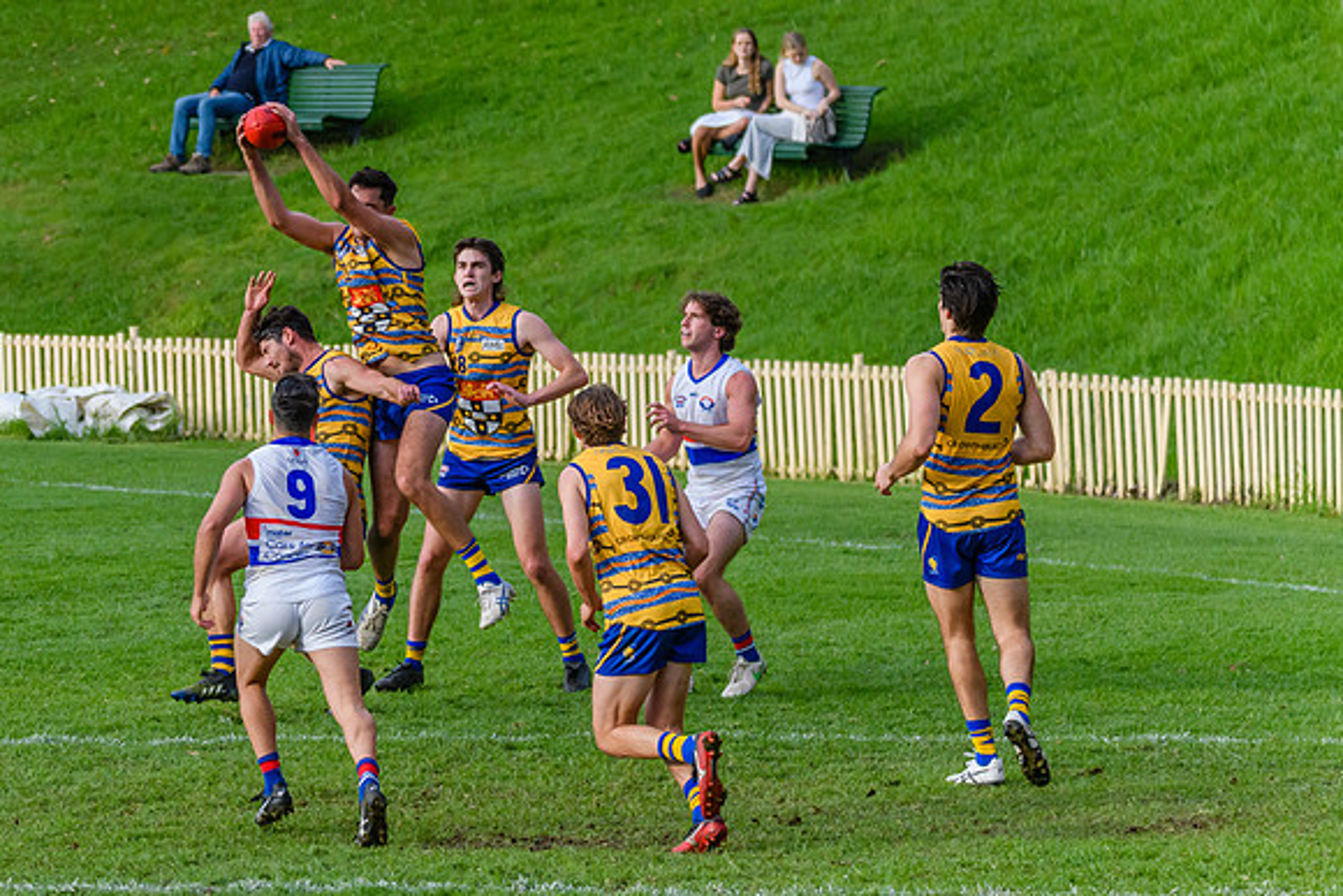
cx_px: 219
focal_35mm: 277
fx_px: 10346
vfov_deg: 5.0
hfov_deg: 7.4
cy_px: 251
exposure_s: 1/1600
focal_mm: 150
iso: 1400
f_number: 5
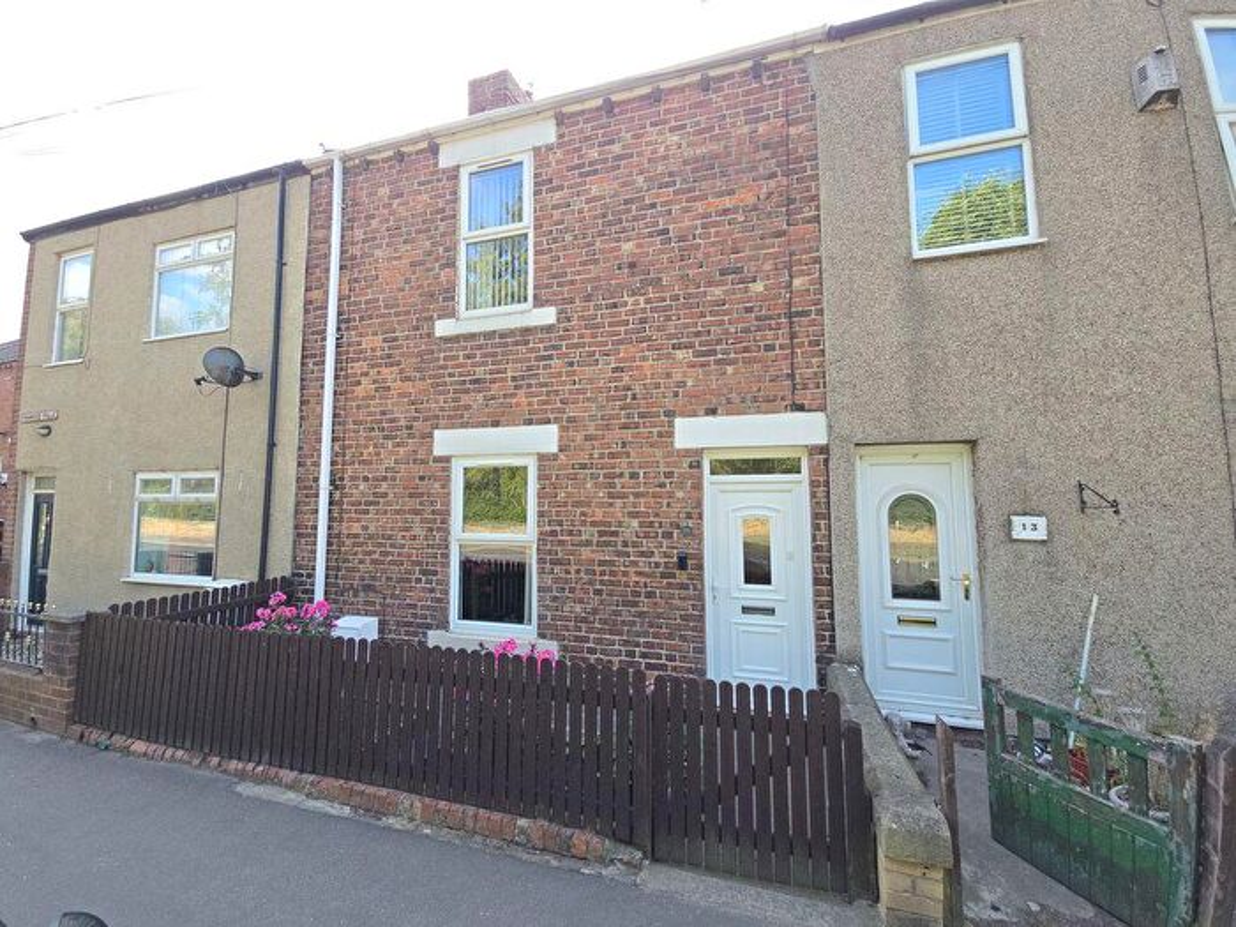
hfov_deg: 106.2
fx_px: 464
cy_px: 464
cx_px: 618
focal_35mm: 13
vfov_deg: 89.9
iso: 50
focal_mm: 2.2
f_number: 2.2
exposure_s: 1/264
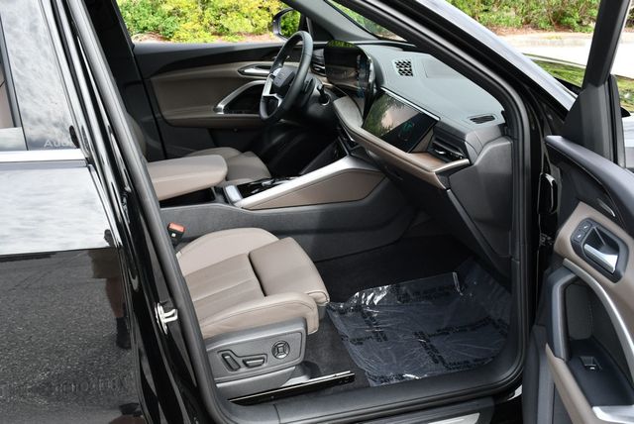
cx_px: 317
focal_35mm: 36
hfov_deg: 53.1
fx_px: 635
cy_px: 212
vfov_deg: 36.9
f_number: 5.6
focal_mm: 18
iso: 280
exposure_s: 1/250
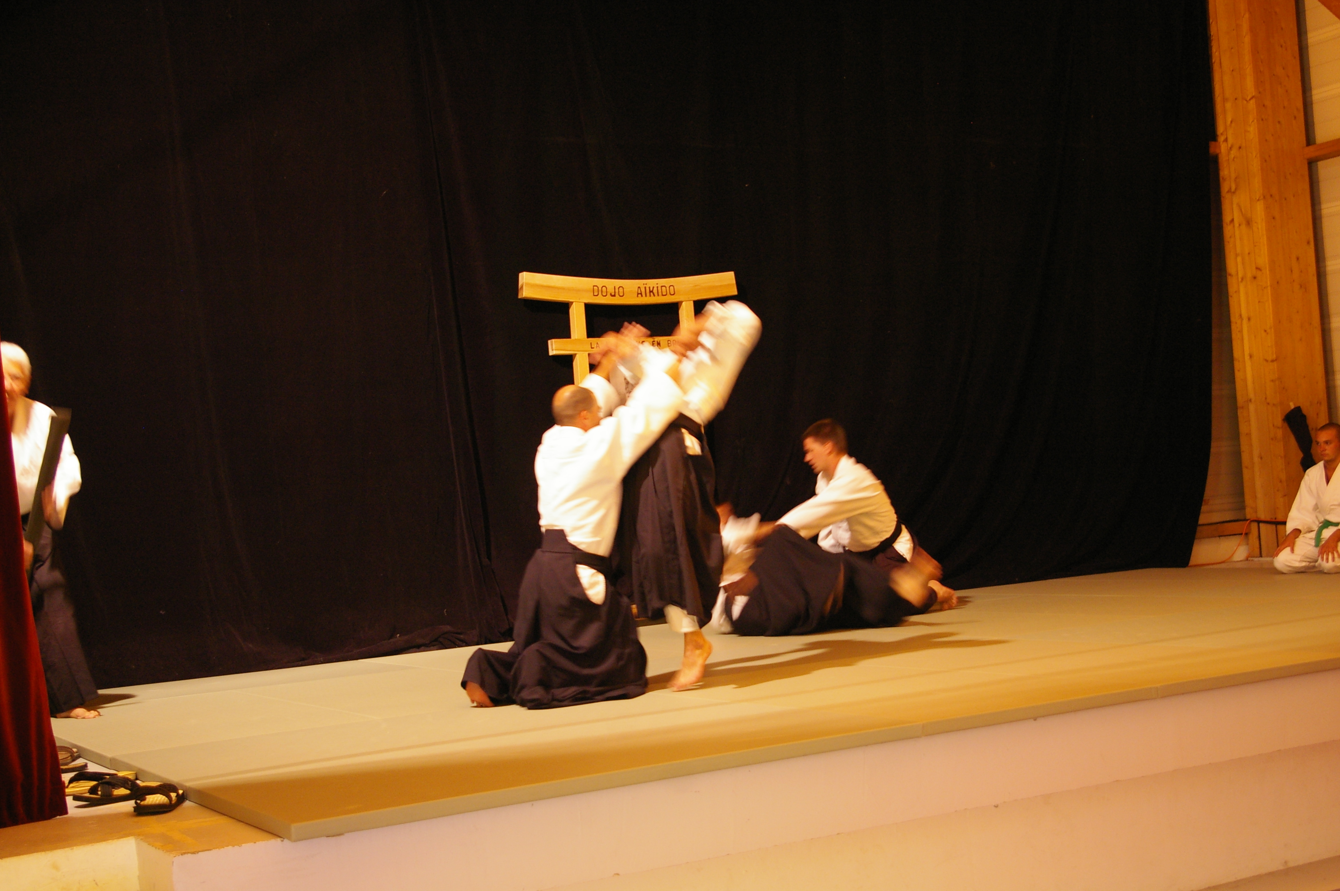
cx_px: 670
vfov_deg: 27.2
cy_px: 446
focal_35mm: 50
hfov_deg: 40.0
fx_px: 1841
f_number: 4
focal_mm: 33
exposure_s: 1/20
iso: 800
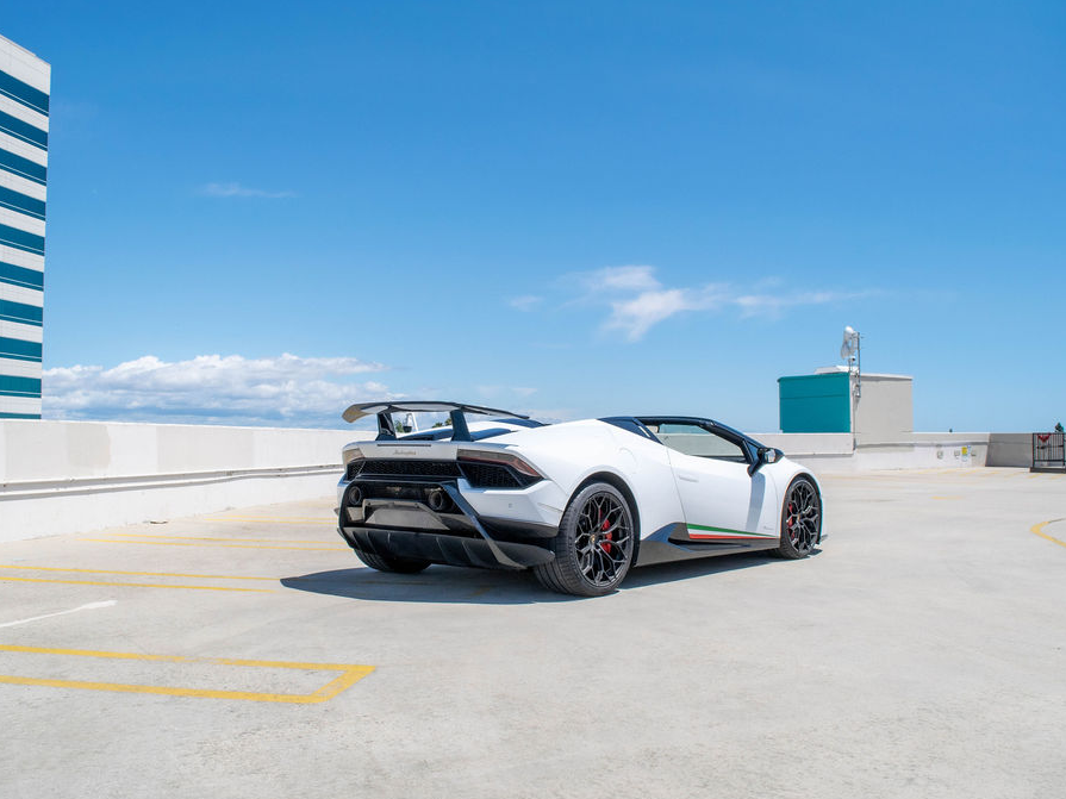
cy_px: 404
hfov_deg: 55.3
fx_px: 1016
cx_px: 509
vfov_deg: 42.9
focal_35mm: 33
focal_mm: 20
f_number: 8
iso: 280
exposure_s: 1/2000
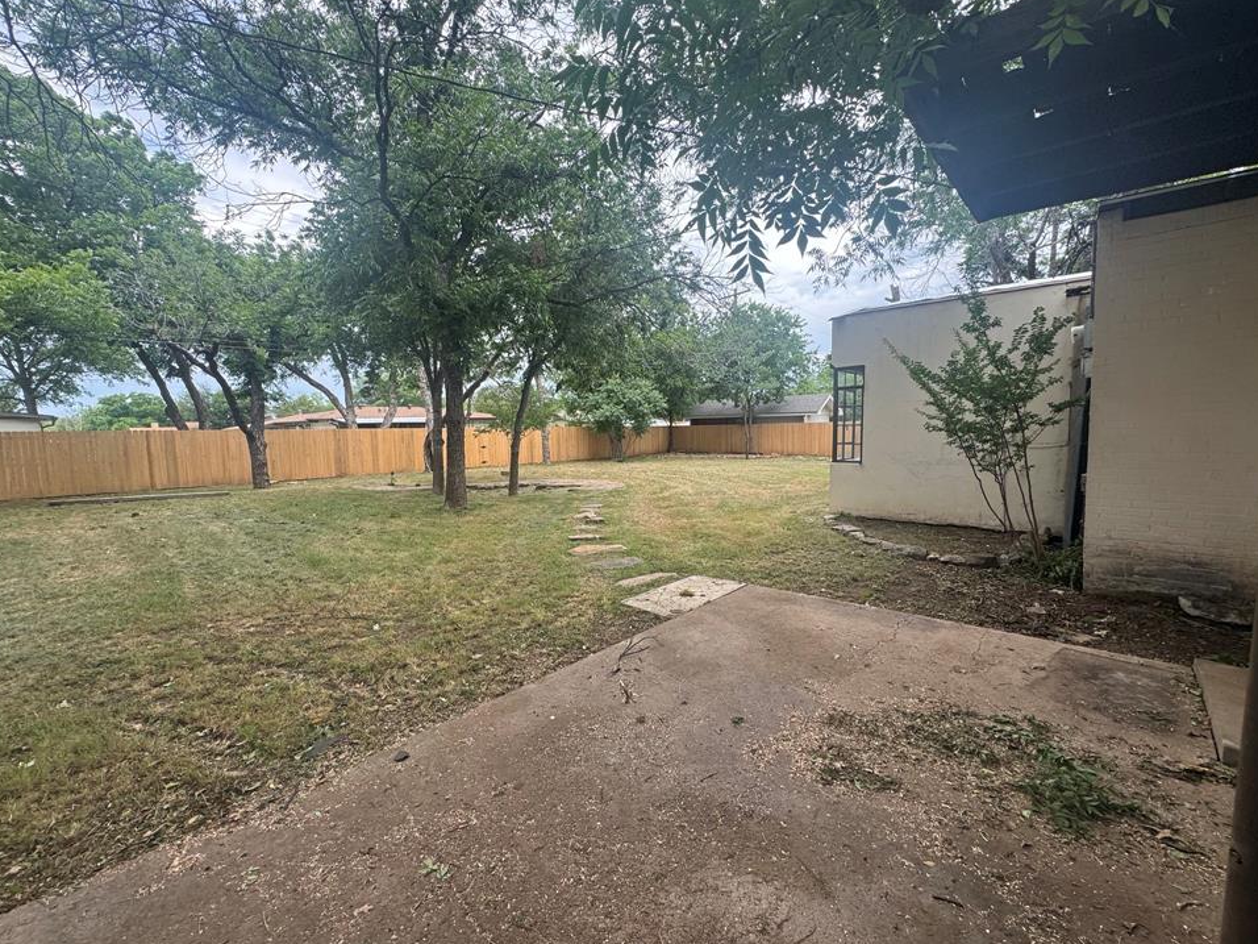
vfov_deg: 81.7
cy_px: 473
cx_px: 622
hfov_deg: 98.2
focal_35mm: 15
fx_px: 545
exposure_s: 1/357
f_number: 2.2
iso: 40
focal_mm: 2.22
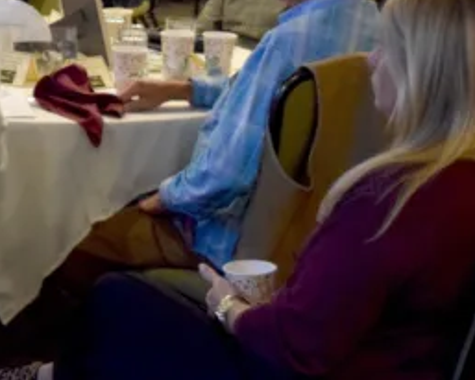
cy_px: -77
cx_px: -159
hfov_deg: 14.4
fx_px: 1792
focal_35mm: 127
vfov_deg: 11.9
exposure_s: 1/80
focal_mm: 31
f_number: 4.2
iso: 3200
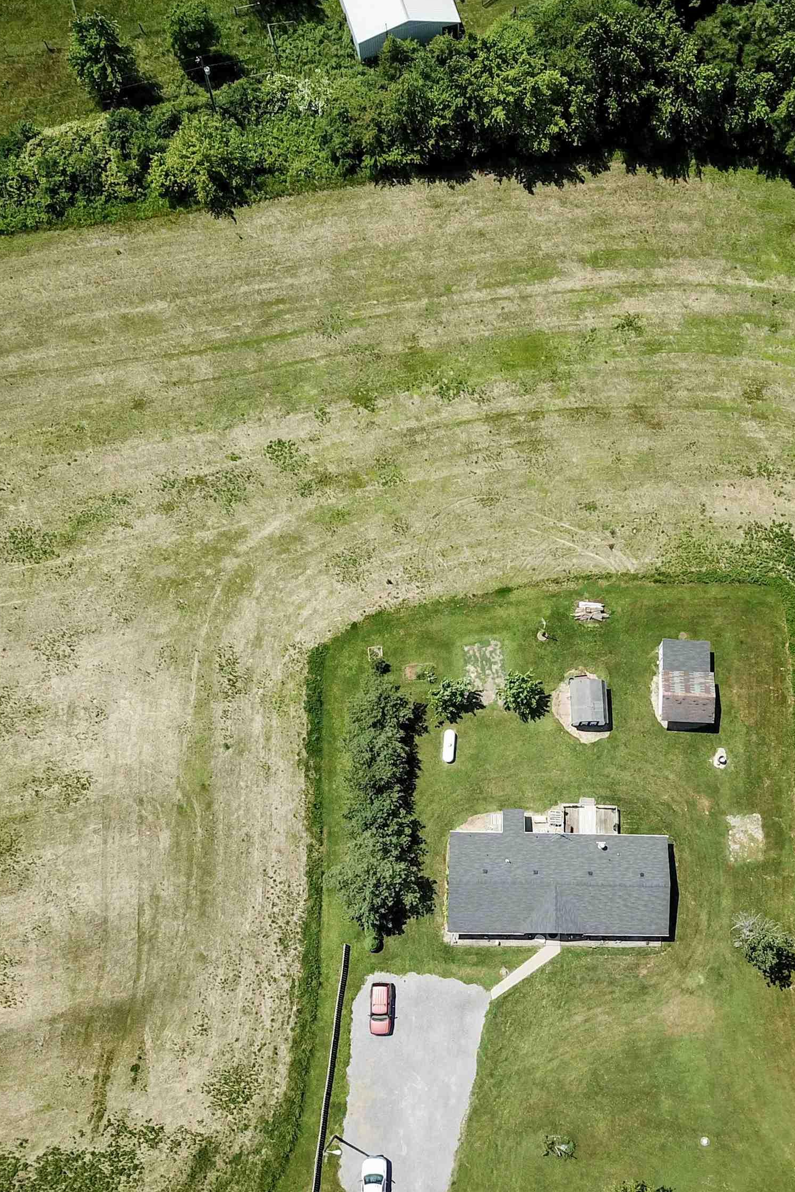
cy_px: 607
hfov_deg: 35.9
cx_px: 391
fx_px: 1225
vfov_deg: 51.9
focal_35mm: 37
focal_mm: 4.73
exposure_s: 1/1400
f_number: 2.2
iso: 100
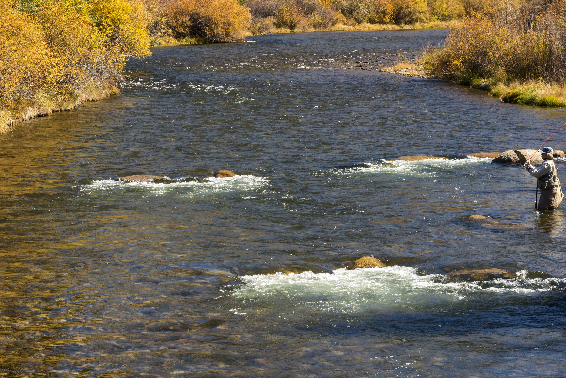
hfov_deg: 17.9
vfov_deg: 11.9
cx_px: 245
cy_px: -30
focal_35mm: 114
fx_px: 1793
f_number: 9
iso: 100
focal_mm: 50
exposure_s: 1/50
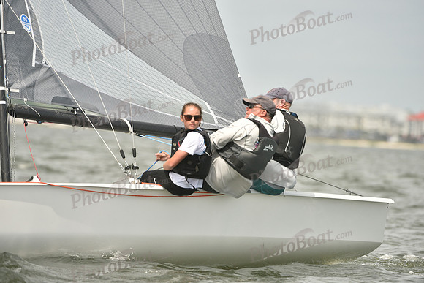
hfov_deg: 5.2
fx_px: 4712
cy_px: 142
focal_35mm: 400
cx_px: 212
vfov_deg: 3.4
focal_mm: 400
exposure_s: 1/1250
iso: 320
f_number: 6.3
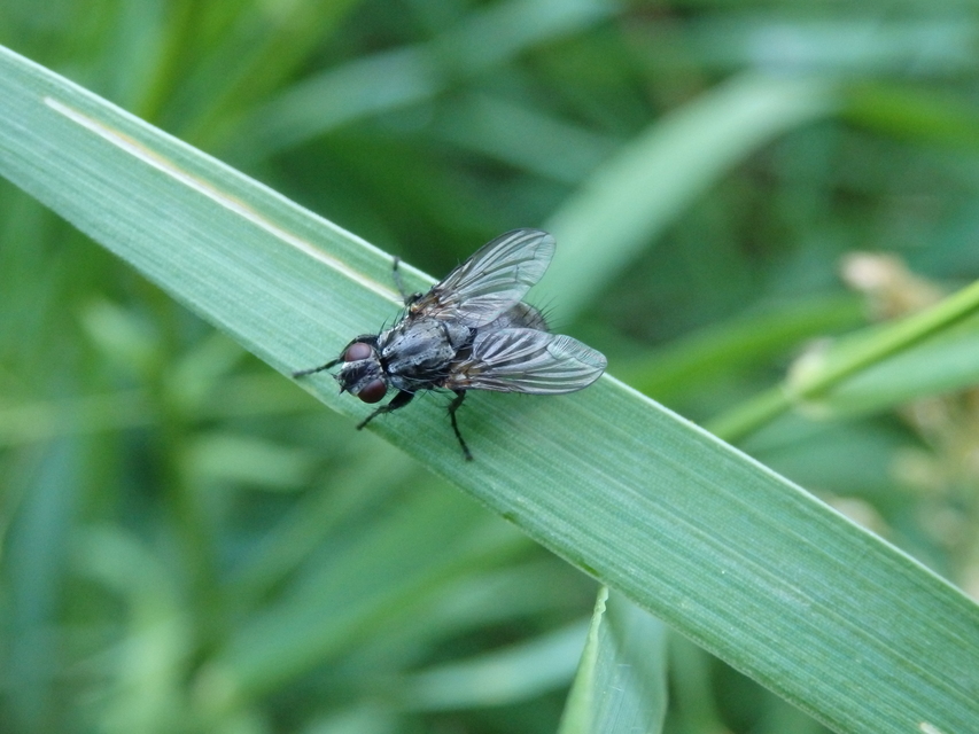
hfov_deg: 29.4
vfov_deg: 22.3
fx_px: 1867
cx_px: 490
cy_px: 367
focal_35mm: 66
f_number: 4.4
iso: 800
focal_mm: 11.9
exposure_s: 1/60
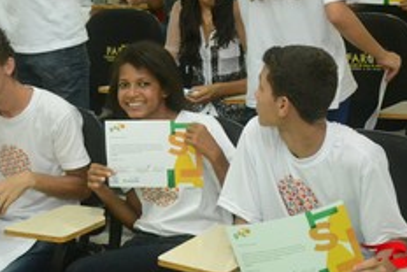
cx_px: 205
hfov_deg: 21.9
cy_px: 89
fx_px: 1052
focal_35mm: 93
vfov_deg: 14.7
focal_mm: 32
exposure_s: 1/100
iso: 3200
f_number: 4.2
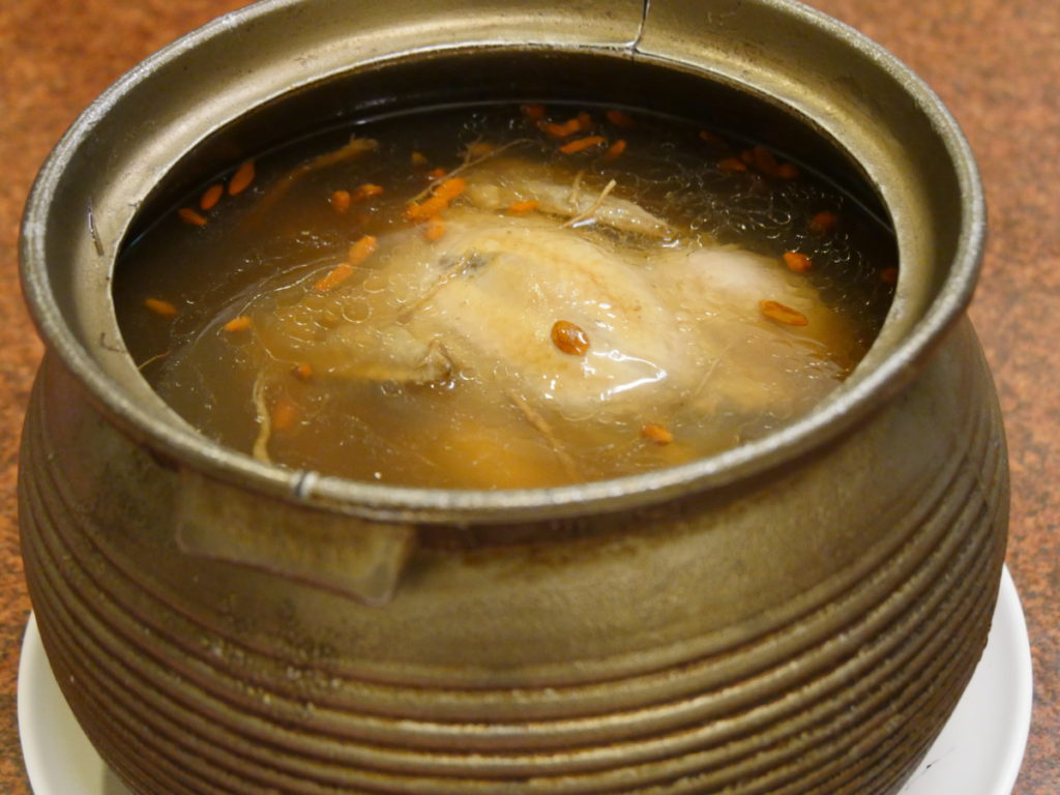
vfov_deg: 19.9
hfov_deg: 26.3
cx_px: 530
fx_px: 2266
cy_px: 398
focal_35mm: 74
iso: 3200
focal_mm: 37
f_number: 4.6
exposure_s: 1/40
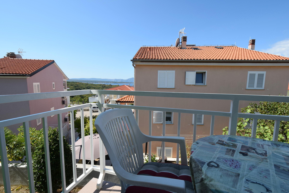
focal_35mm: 15
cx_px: 144
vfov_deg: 77.3
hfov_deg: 100.4
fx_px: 120
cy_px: 96
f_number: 9
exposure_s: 1/320
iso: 200
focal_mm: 10
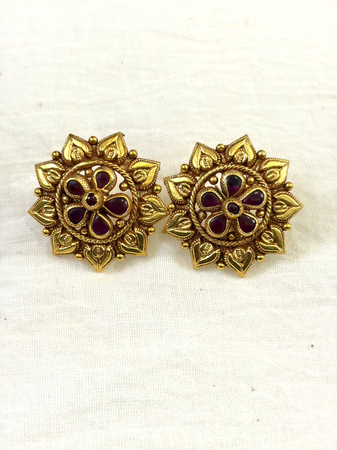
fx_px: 675
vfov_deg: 36.8
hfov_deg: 28.0
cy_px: 225
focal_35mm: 52
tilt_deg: -62.7
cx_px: 168
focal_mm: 5.96
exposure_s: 1/50
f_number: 1.6
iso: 125
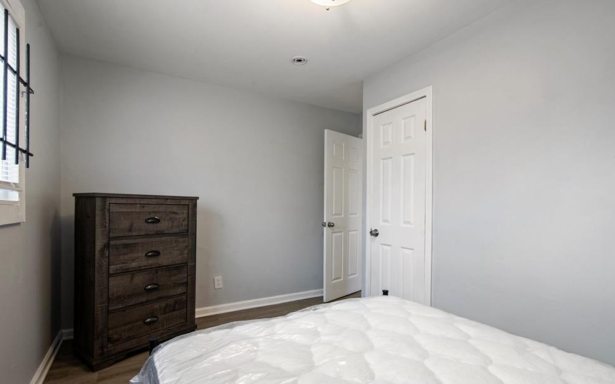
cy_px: 197
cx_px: 299
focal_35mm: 16
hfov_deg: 97.8
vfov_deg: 71.2
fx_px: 268
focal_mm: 10
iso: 800
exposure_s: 1/2.5
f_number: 11
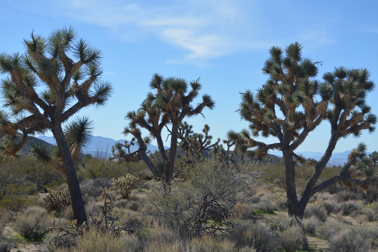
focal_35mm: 67
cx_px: 187
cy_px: 120
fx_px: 703
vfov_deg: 20.3
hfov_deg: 30.1
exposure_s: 1/2000
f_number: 7.1
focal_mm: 42
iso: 400
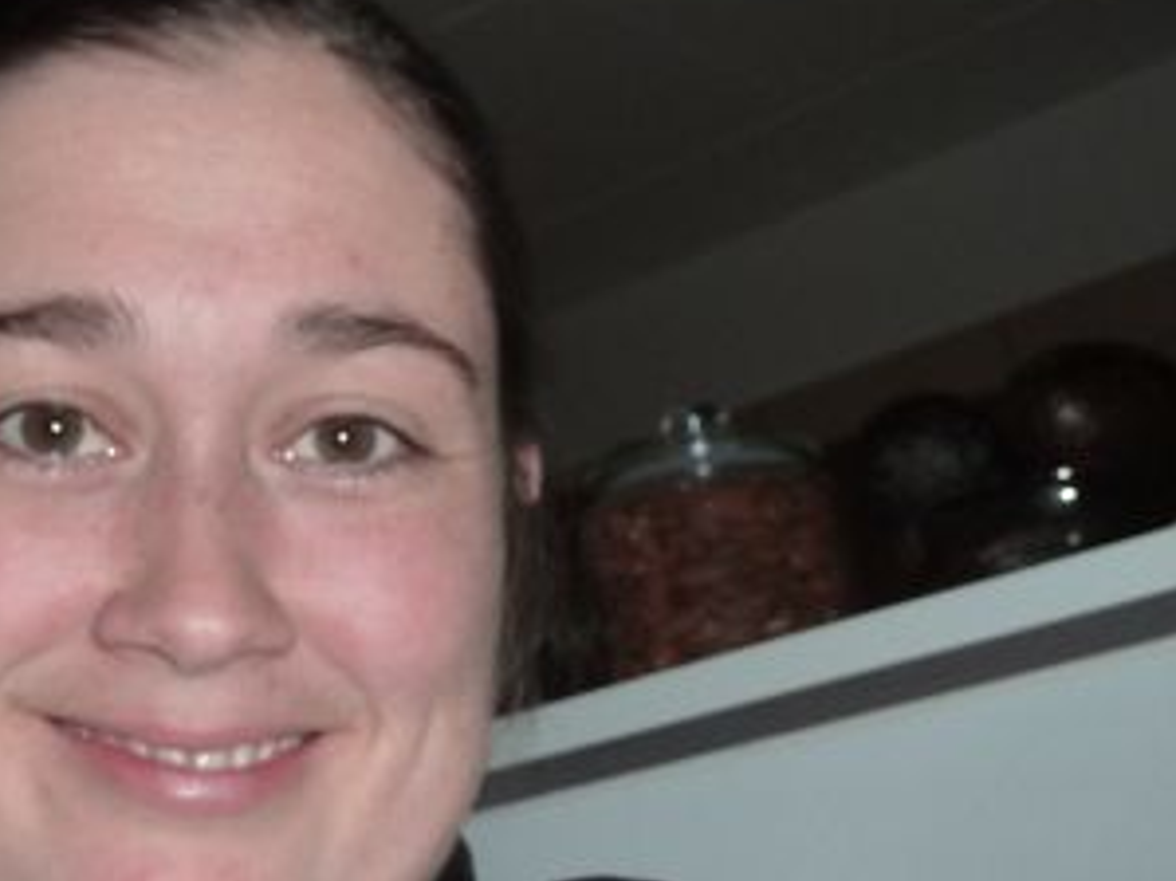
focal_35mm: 67
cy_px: 555
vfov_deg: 21.9
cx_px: 366
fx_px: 2275
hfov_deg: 28.7
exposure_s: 1/125
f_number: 3.3
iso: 125
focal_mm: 4.1
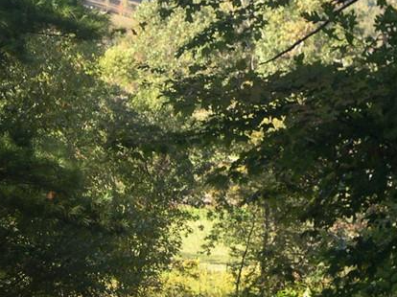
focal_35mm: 141
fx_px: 1616
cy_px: 36
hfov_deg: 14.0
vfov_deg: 10.5
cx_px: 261
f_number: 3.4
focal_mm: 12.2
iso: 100
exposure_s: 1/153
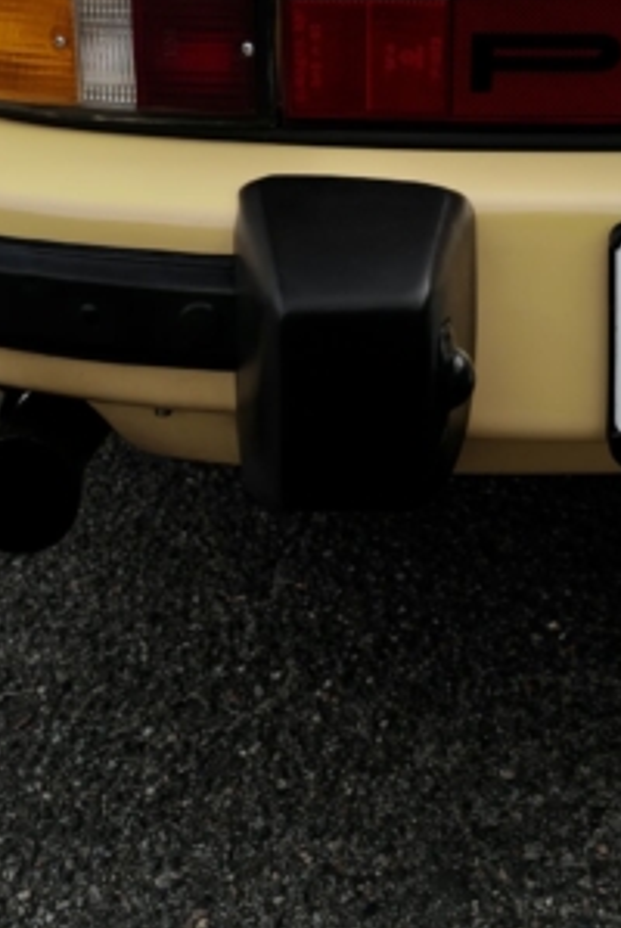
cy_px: 20
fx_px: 1704
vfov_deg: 28.7
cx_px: 340
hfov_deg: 20.7
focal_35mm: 66
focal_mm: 28
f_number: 4
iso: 100
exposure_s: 1/200
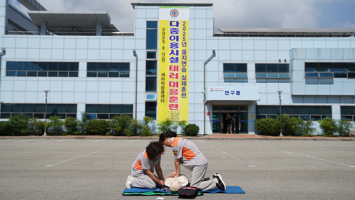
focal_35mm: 38
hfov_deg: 52.8
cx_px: 177
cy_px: 90
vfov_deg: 31.2
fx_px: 358
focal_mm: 36
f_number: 4
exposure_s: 1/2000
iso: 125
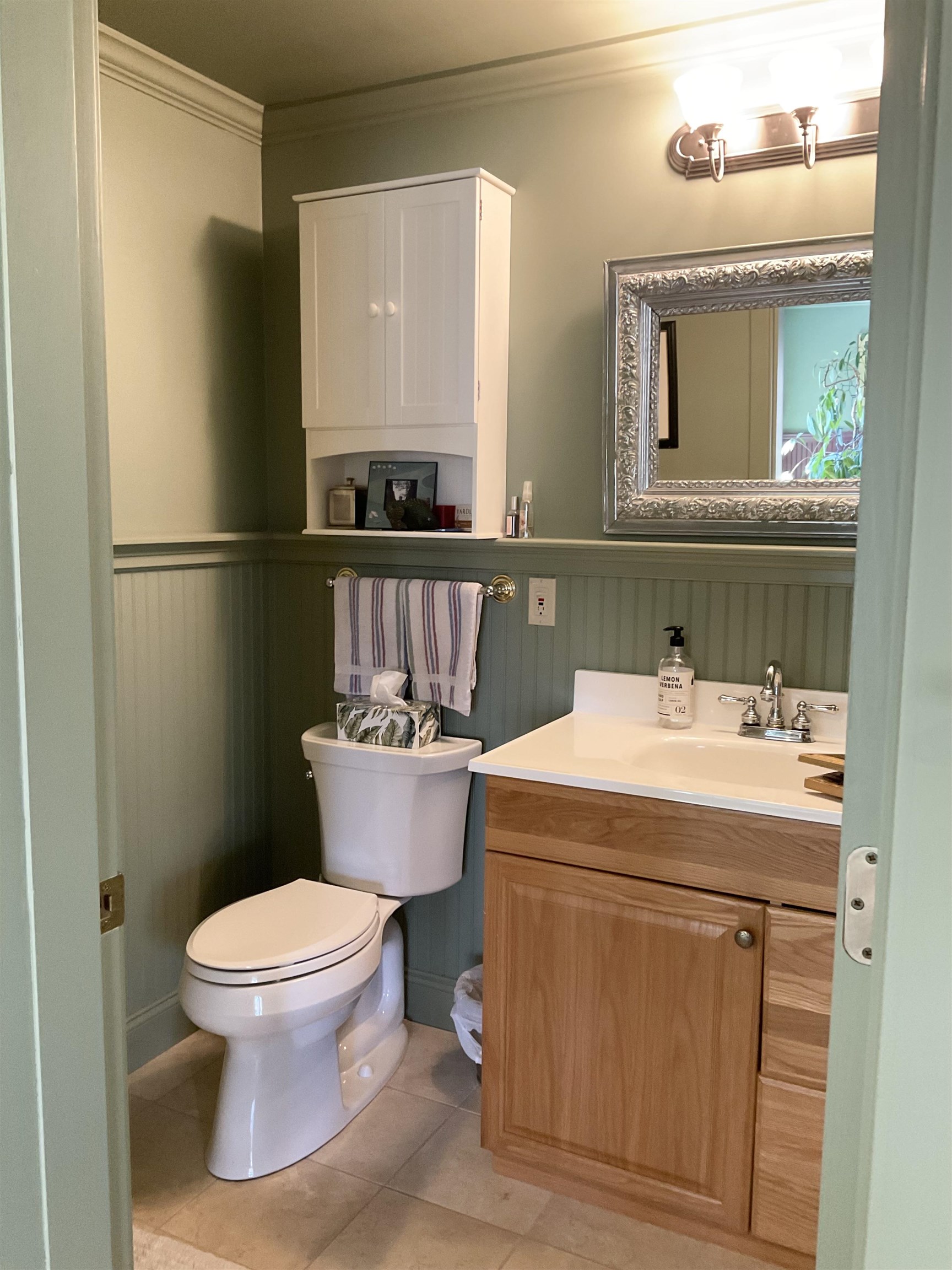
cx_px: 476
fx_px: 1063
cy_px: 635
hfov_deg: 48.2
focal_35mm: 29
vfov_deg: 61.7
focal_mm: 3
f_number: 1.8
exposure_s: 1/40
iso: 200
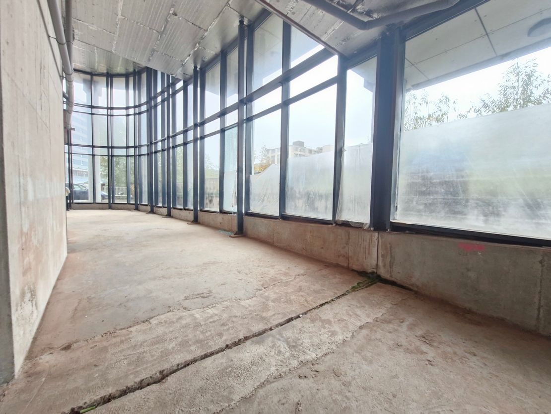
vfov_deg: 89.9
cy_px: 207
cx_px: 276
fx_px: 207
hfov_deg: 106.2
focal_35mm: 13
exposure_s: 1/33
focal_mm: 1.74
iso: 500
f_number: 2.2
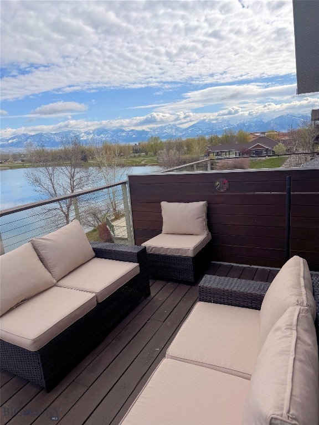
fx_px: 295
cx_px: 160
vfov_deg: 71.6
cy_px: 212
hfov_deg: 56.8
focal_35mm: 24
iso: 80
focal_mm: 6.76
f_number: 1.78
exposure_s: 1/6711
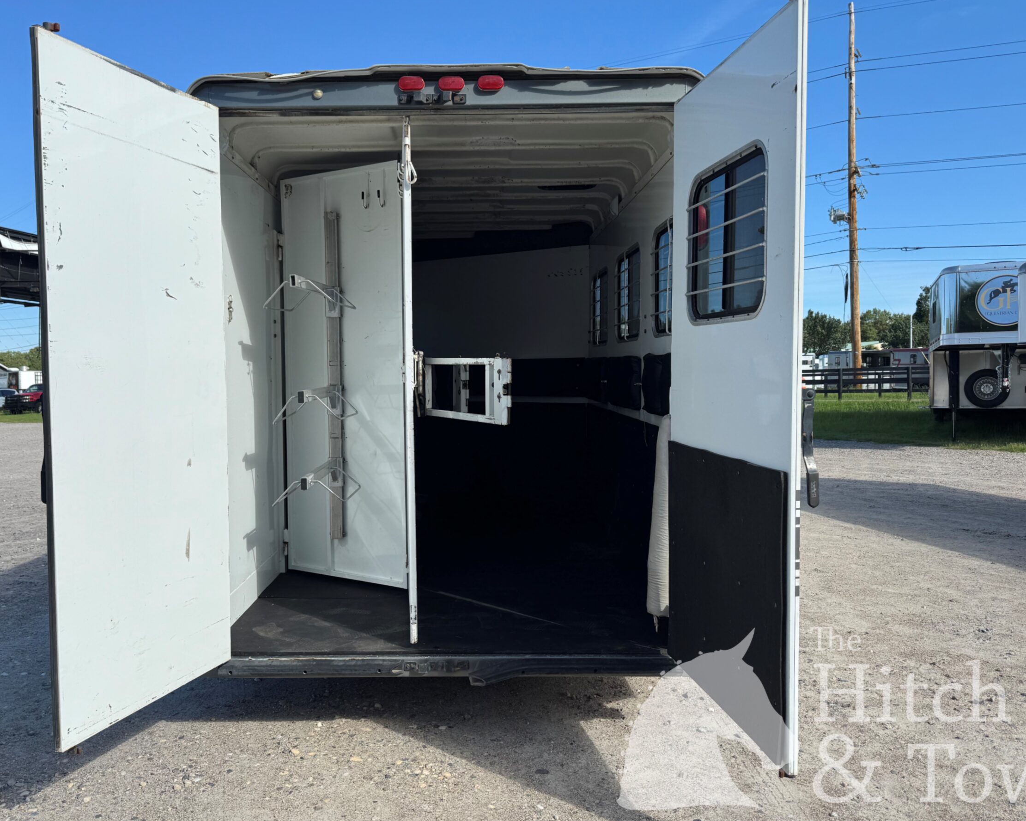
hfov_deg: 63.9
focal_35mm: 27
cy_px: 405
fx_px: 820
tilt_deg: -1.7
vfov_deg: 53.2
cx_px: 465
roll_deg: +0.5
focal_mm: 6.76
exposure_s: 1/4310
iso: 80
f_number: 1.78
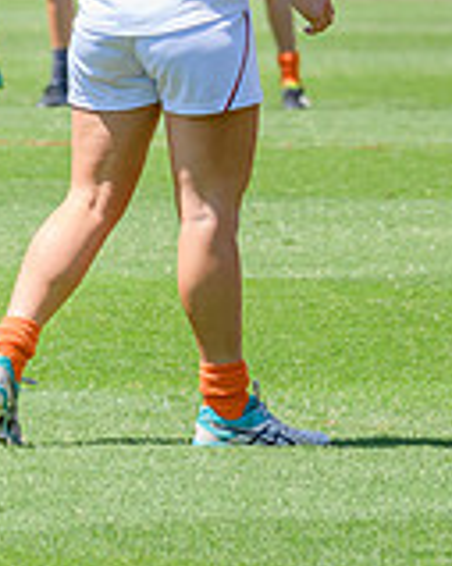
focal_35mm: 1162
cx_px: 944
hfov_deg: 1.3
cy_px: 14
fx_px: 19449
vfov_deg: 1.7
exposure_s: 1/1600
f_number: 8
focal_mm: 250
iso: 800
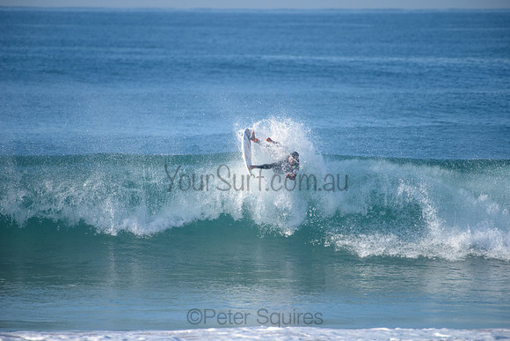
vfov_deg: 2.8
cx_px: 255
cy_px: 170
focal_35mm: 500
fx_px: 7085
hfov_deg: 4.1
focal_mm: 500
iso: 360
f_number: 5.6
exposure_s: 1/2000
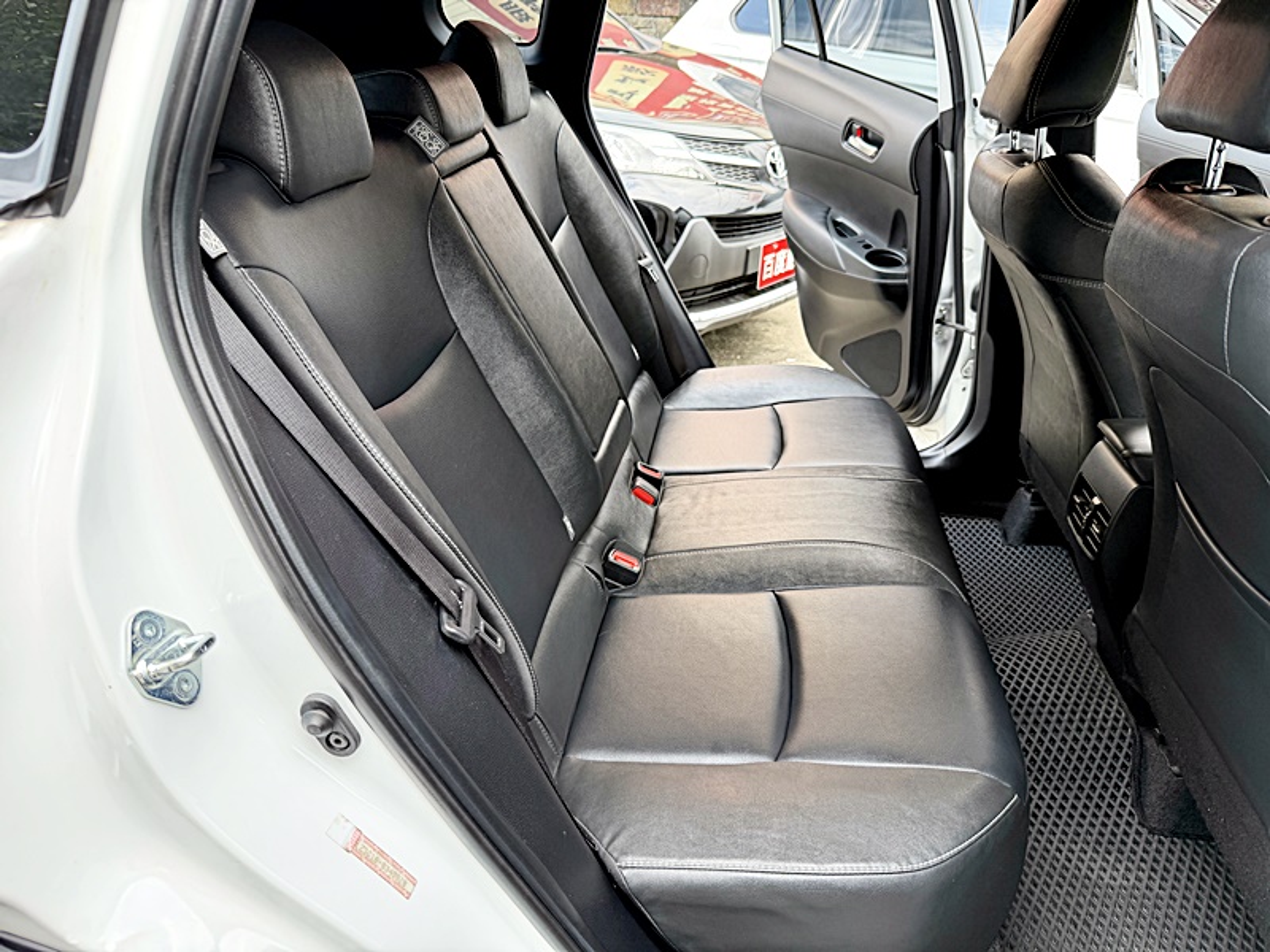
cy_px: 476
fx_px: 881
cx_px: 635
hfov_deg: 71.6
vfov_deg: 56.8
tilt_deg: -27.4
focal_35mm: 24
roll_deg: -2.5
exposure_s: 1/323
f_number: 1.78
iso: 100
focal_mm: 6.76
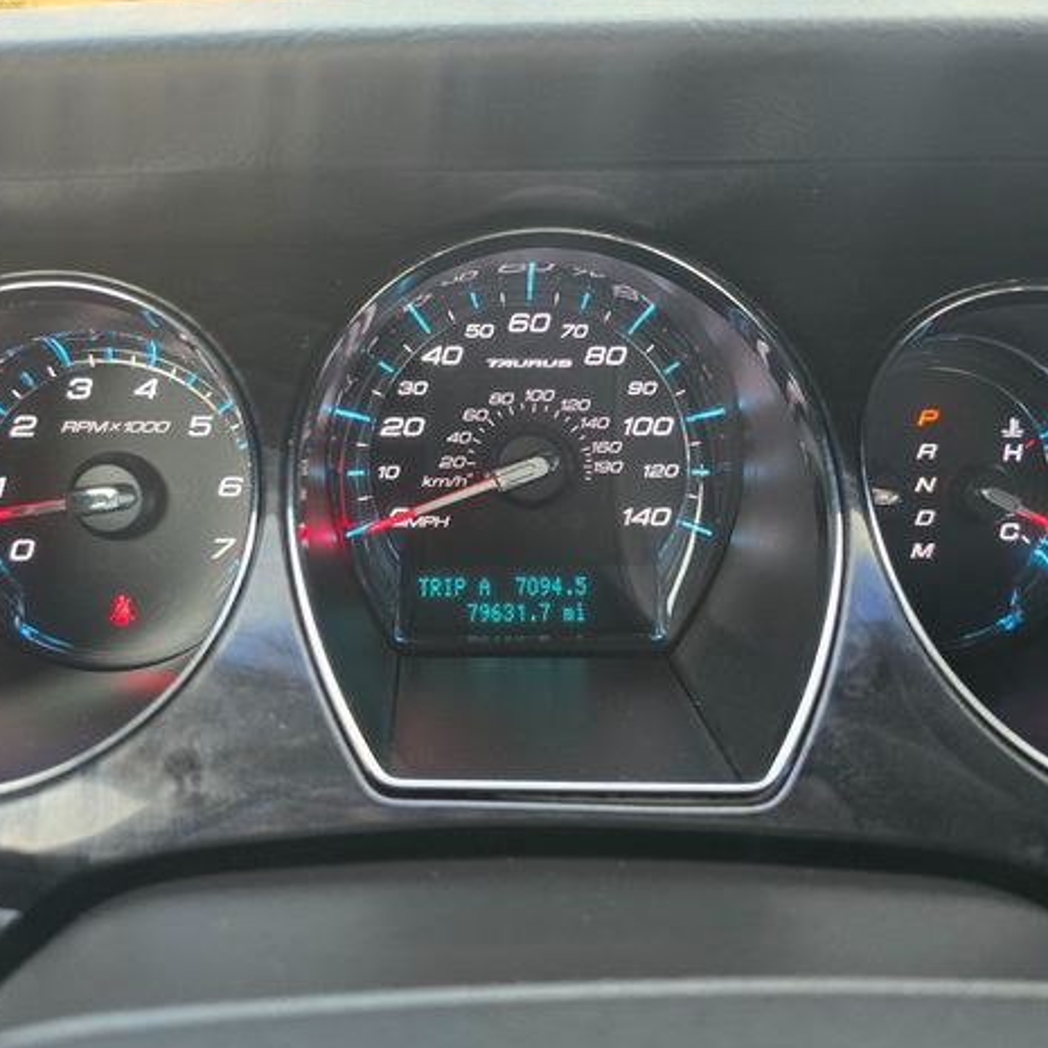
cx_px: 525
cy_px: 512
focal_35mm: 28
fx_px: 959
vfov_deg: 57.3
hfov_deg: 57.3
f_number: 1.7
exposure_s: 1/100
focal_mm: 6.3
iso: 320
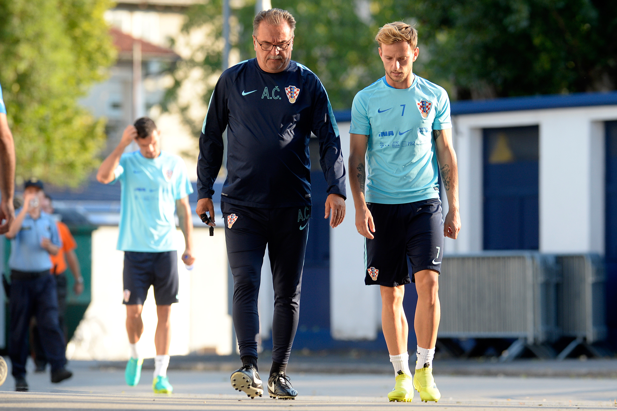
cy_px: 206
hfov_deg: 6.9
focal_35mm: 300
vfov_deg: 4.6
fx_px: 5139
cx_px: 308
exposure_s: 1/640
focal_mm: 300
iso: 500
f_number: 5
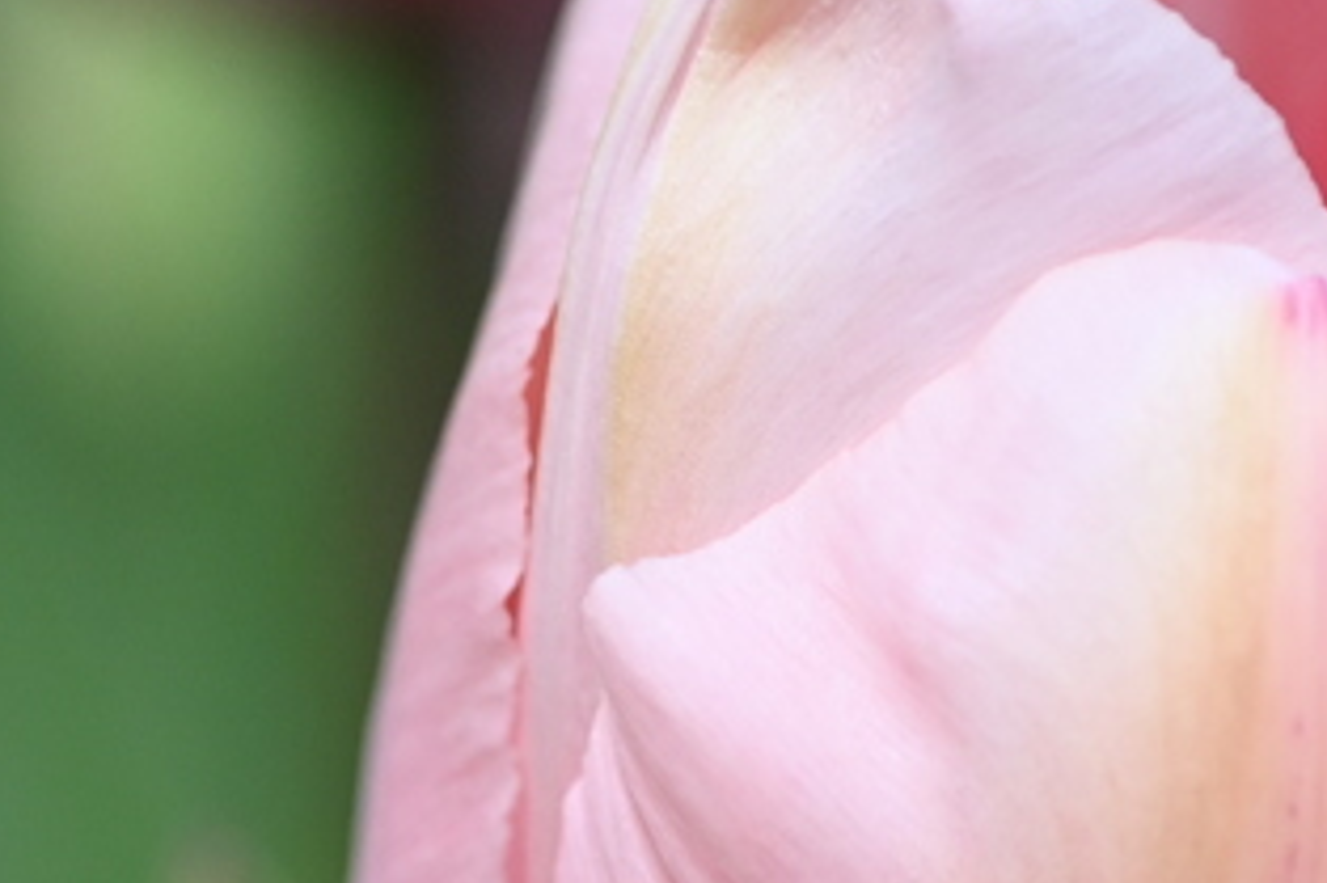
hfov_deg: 8.6
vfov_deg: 5.7
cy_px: 875
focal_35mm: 239
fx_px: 8805
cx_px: 1217
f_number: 3.5
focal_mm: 50
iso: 640
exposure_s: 1/8000
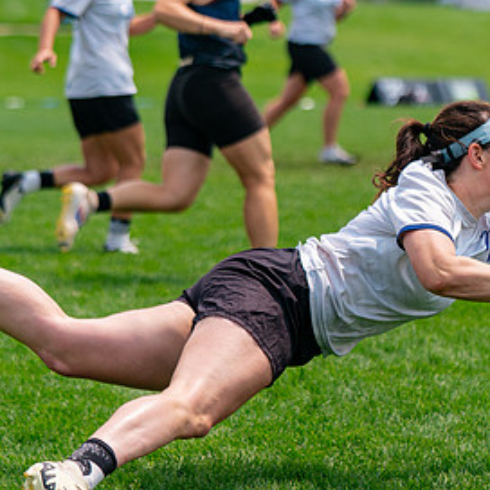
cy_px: 325
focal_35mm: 213
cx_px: 429
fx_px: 3411
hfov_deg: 8.2
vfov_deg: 8.2
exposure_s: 1/6400
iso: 400
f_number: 3.2
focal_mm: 98
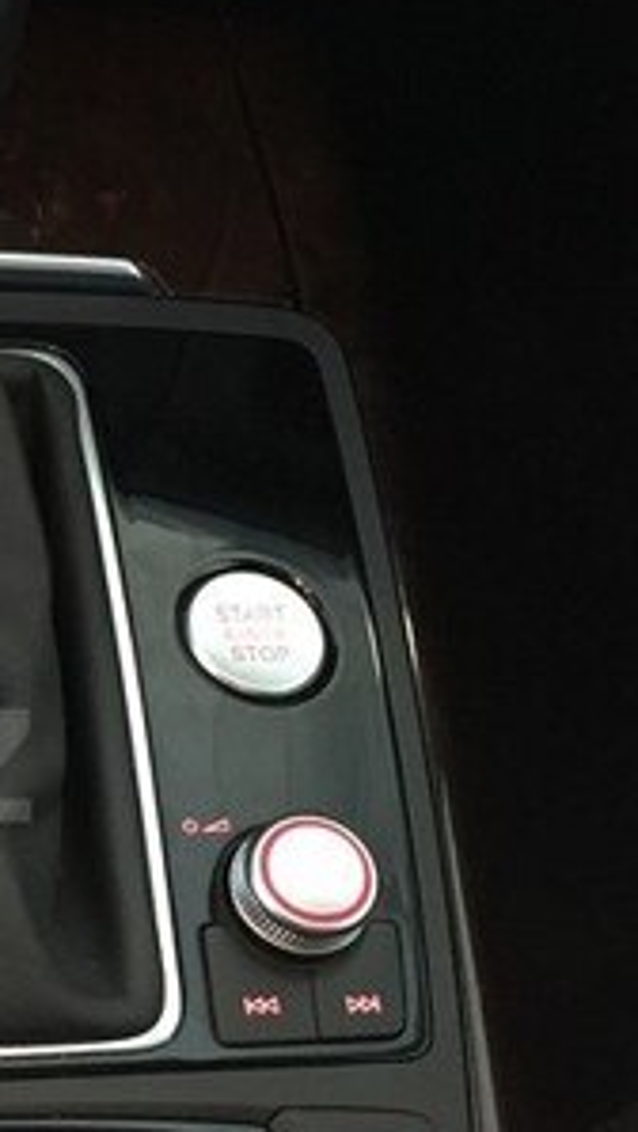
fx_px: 2102
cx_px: -357
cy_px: 765
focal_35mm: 70
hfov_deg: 15.7
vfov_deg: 29.9
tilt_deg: -50.9
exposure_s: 1/20
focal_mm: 4.15
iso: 250
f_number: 2.2
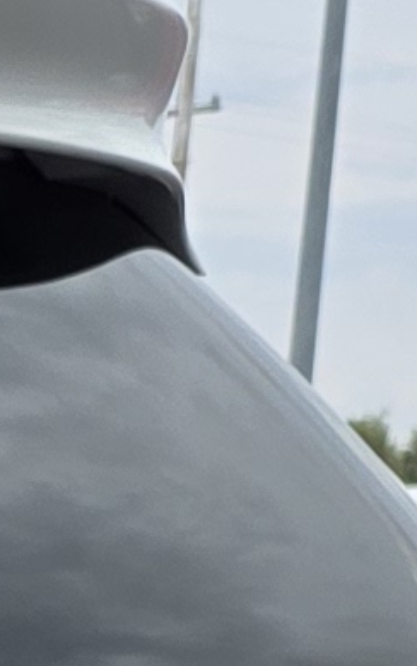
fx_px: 4542
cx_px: -1552
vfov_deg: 7.7
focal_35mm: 250
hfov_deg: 4.6
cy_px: 1711
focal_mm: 6.25
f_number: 1.7
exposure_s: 1/3677
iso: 80
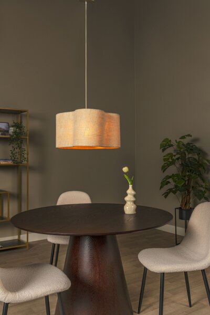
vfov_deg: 54.4
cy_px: 158
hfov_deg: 37.9
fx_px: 306
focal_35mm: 35
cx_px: 105
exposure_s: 1/8
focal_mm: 35
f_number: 18
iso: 400
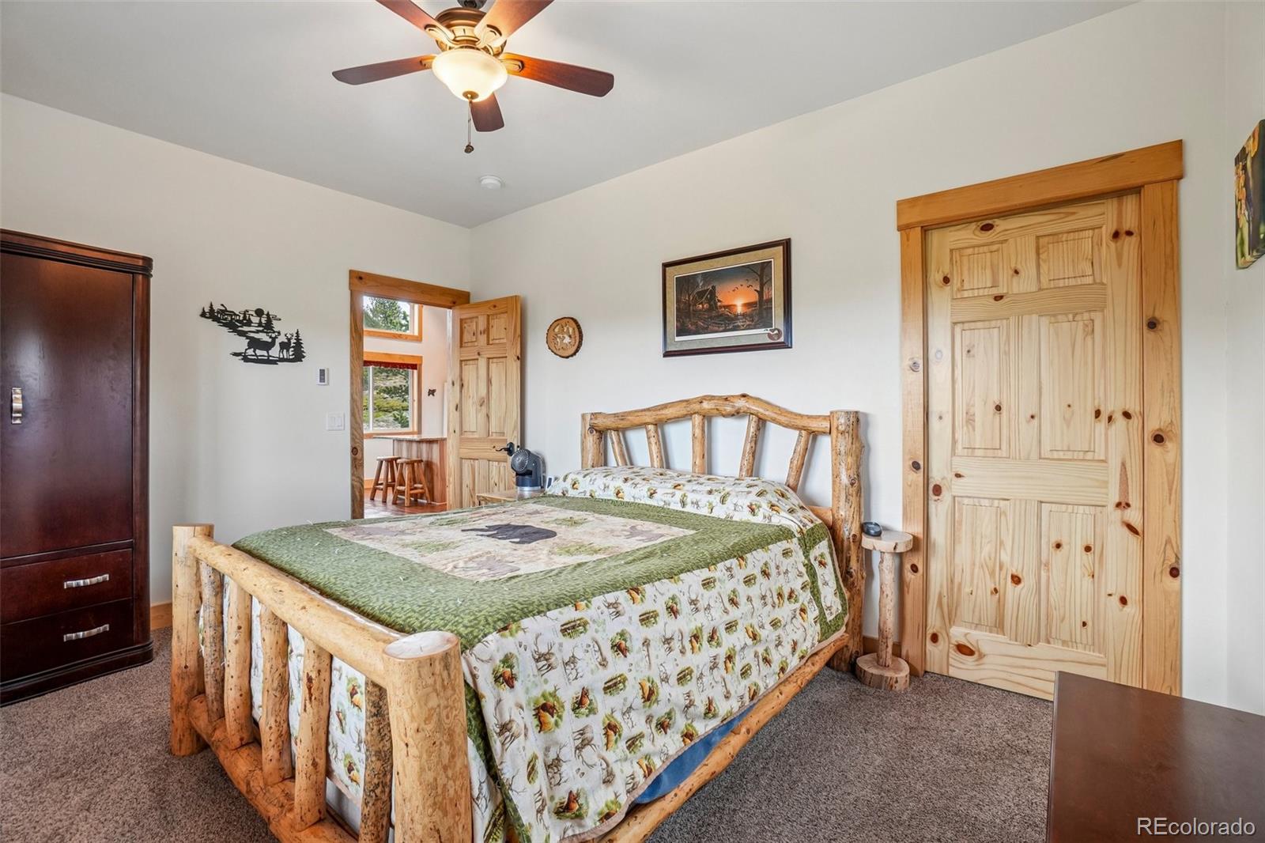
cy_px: 422
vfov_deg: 77.3
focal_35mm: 15
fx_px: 527
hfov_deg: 100.4
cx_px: 632
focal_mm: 10
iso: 400
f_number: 8
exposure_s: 1/20
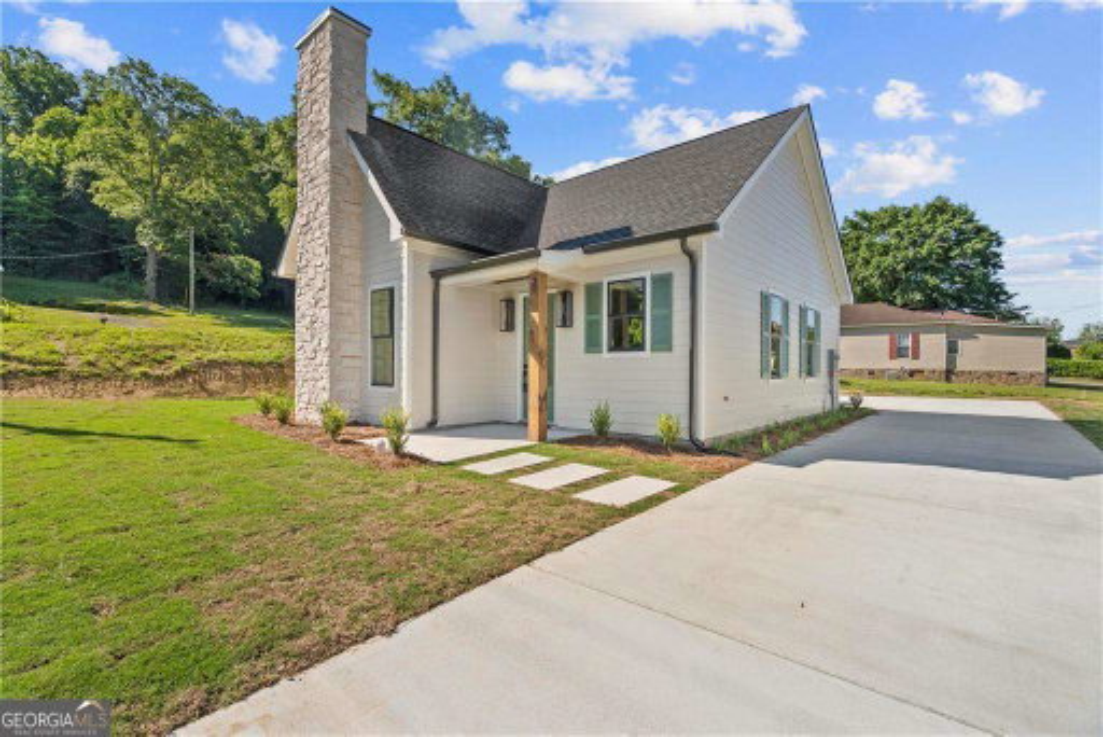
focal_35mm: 16
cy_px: 368
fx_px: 490
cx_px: 552
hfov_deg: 96.7
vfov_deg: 73.8
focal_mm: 16
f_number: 8
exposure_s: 1/30
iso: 100
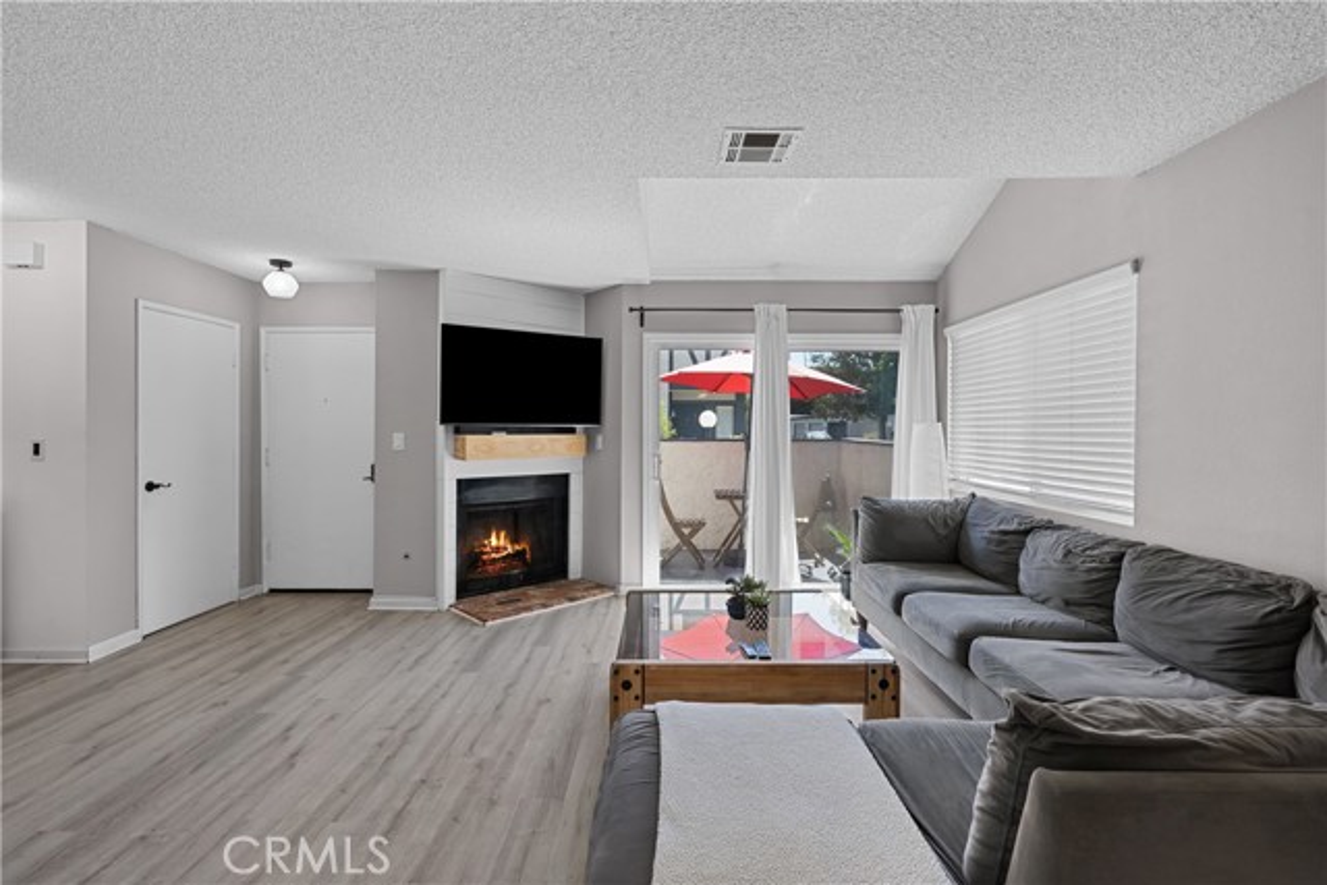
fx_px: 590
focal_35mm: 16
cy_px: 442
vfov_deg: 73.8
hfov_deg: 96.7
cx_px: 664
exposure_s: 1/8
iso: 1250
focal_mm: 16
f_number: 8
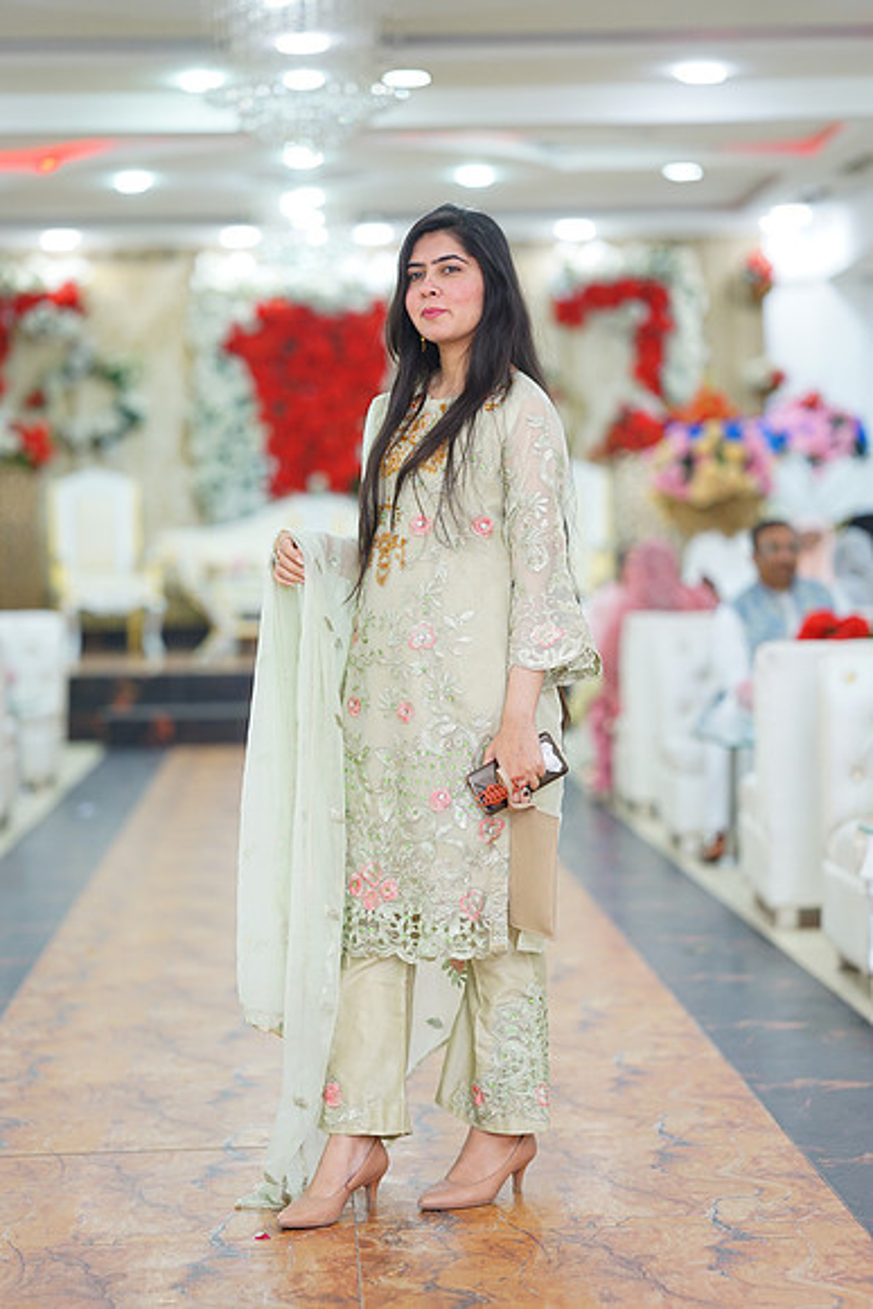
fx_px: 3090
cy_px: 654
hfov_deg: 16.1
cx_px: 436
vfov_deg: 23.9
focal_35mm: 85
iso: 400
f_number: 2
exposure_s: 1/160
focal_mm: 85
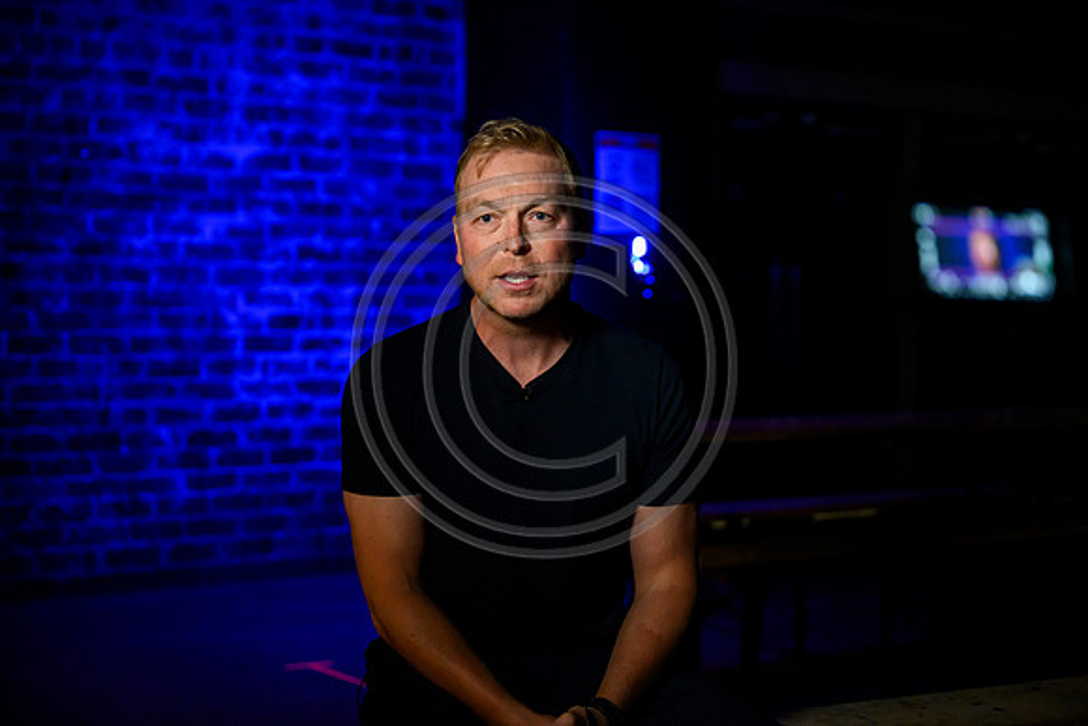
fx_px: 1844
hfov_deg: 32.9
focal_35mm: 61
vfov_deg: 22.3
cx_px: 544
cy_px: 363
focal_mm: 61
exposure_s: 1/200
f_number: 2.8
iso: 6400
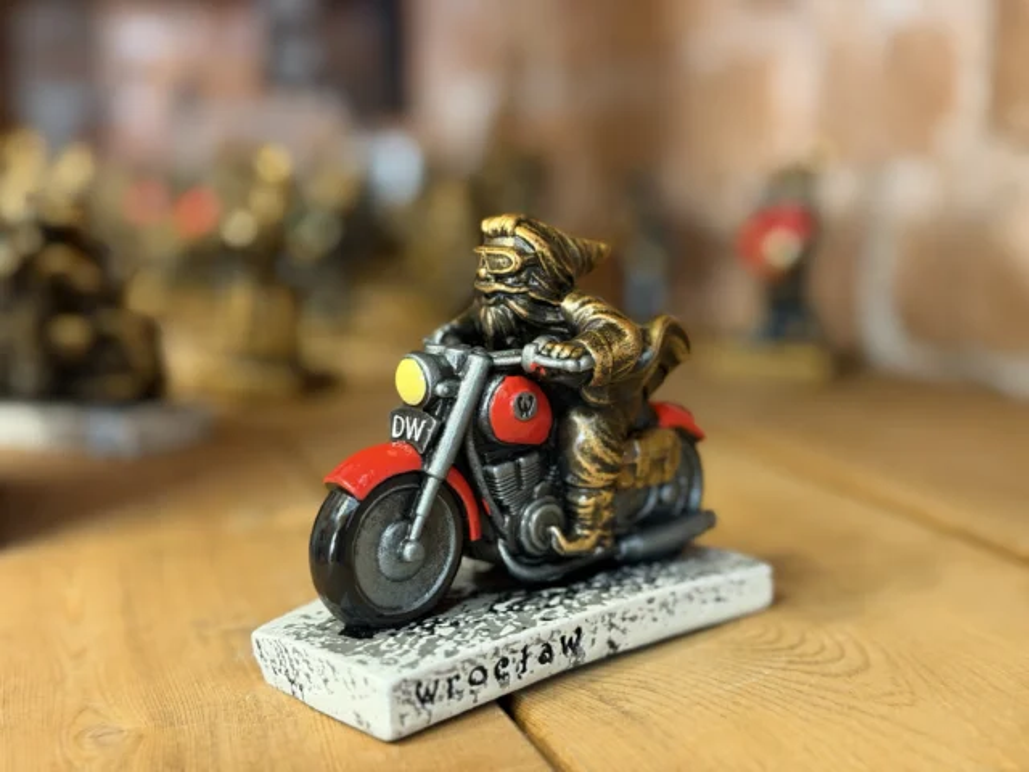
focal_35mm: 48
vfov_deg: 30.3
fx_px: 1427
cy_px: 386
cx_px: 514
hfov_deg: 39.7
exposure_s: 1/27
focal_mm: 6.76
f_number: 1.78
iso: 800
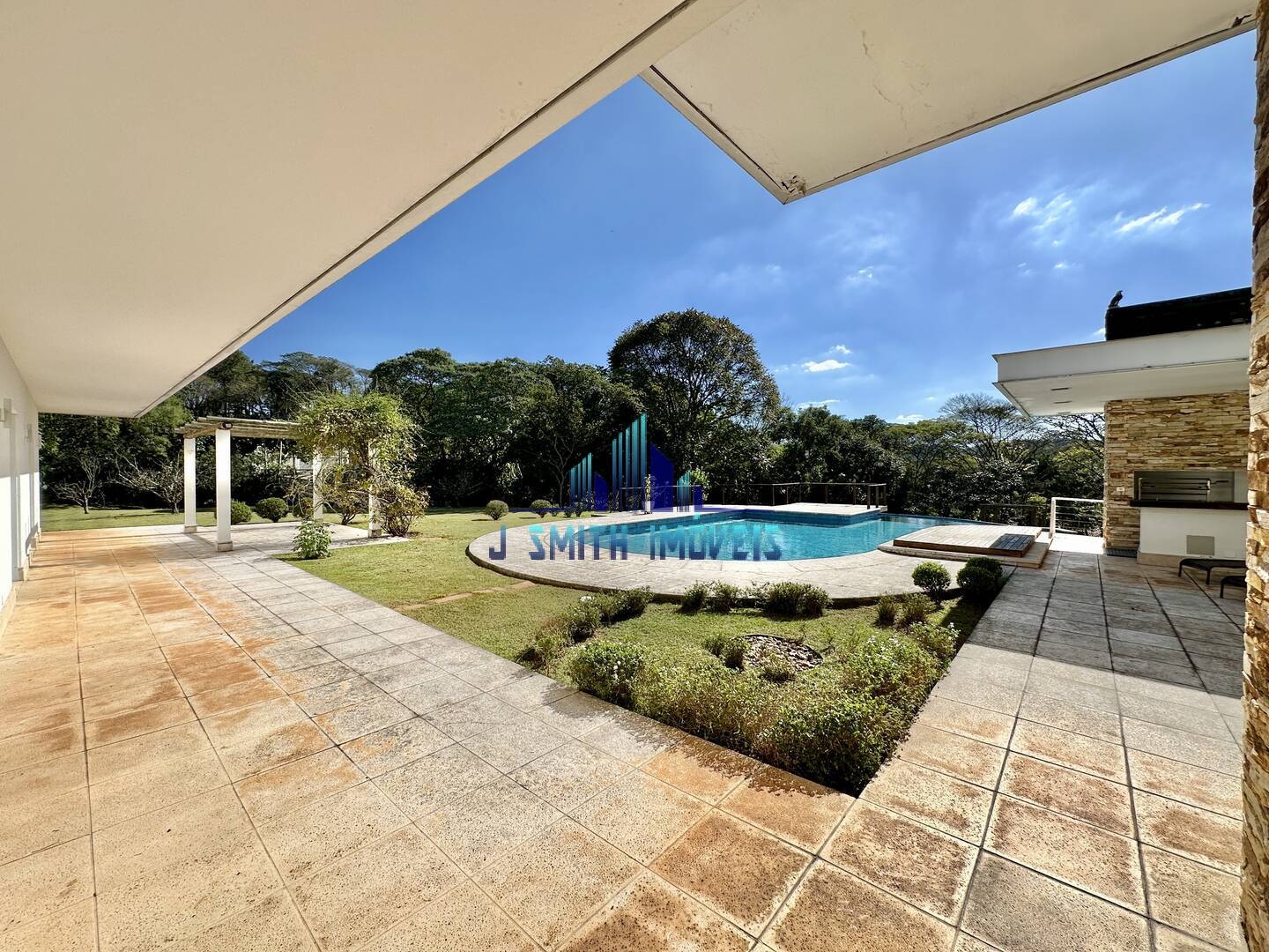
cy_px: 476
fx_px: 513
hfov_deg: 102.1
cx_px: 634
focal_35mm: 14
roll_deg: -0.2
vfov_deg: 85.7
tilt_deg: -1.1
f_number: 2.2
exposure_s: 1/2020
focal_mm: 2.22
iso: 40
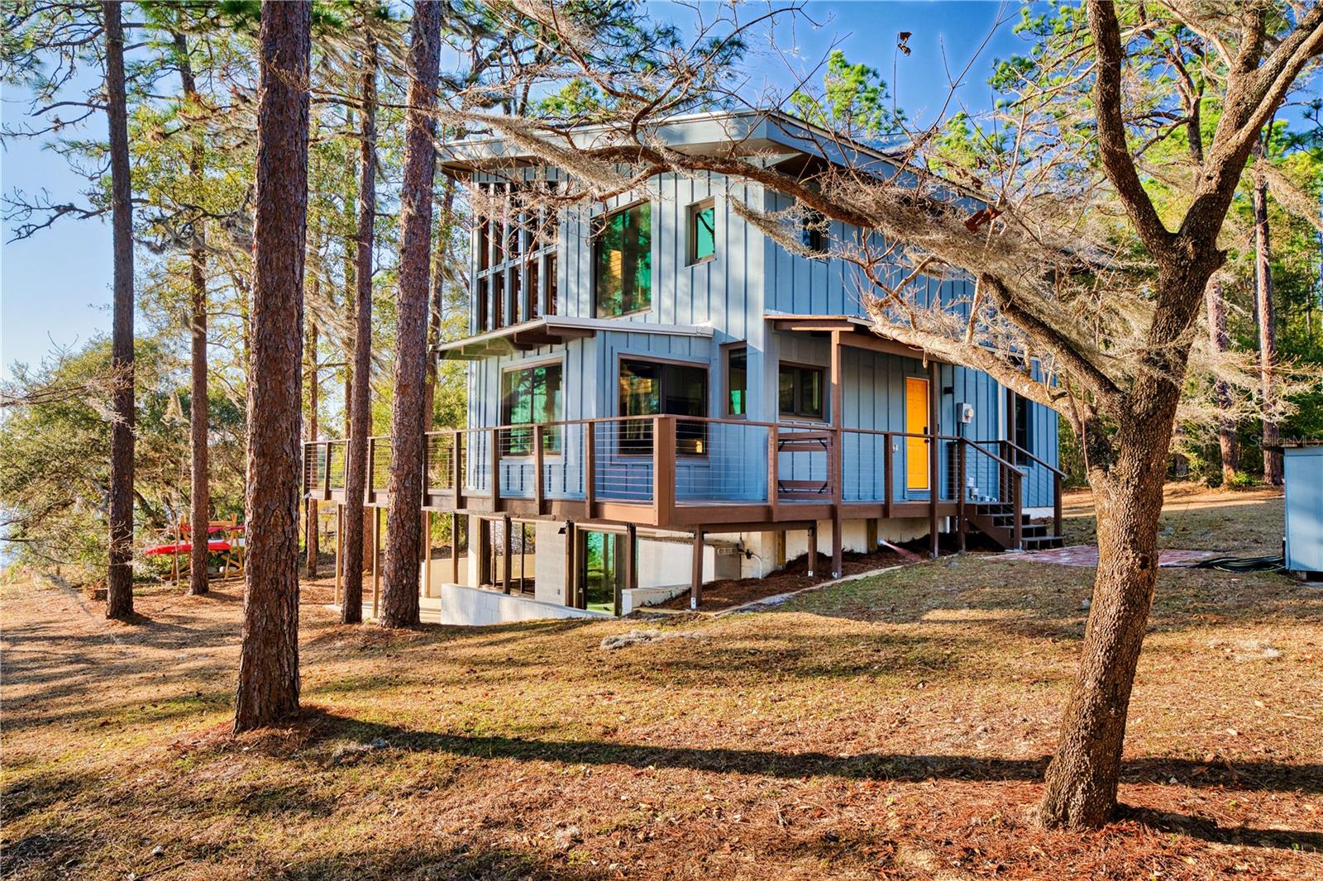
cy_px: 440
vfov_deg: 53.1
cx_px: 662
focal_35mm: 24
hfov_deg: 73.8
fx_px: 882
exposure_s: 1/60
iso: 160
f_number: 9
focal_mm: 24
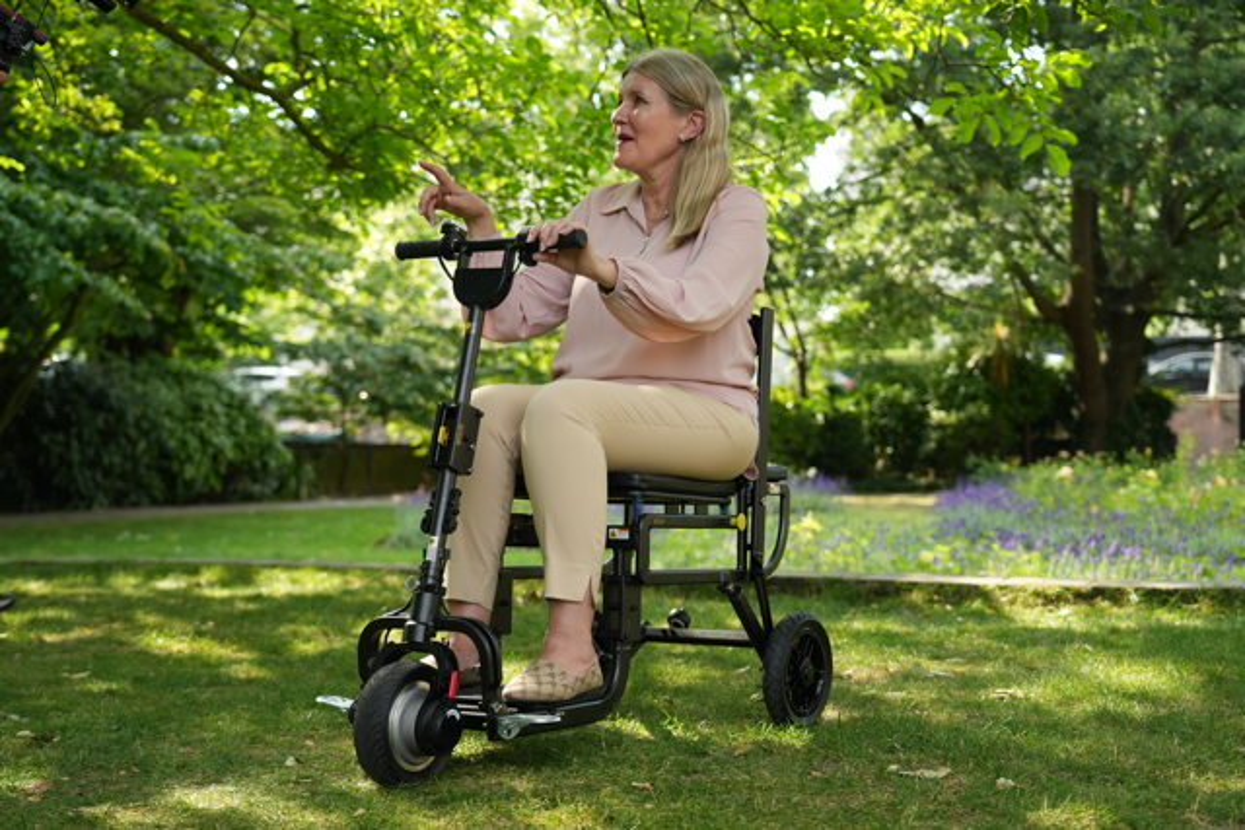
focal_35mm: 54
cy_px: 415
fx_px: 1868
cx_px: 622
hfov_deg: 36.9
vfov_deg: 25.1
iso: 1000
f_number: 4
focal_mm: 54
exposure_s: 1/1250
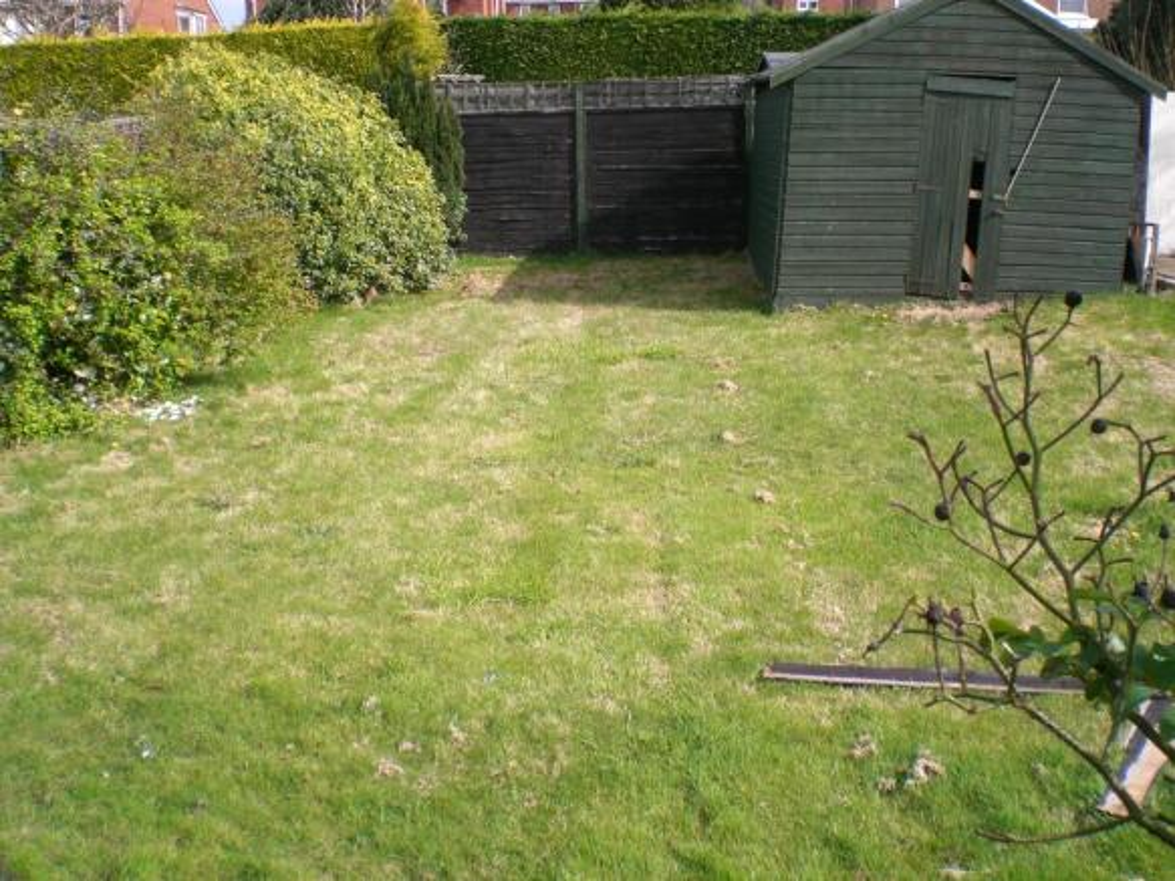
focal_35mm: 38
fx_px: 1290
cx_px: 588
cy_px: 440
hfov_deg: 49.0
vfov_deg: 37.7
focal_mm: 6.3
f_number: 4.4
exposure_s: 1/250
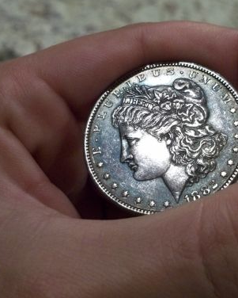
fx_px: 493
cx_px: 154
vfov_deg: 33.5
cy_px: 121
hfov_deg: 27.0
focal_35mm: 56
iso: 160
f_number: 3.1
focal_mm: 6.5
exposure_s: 1/15
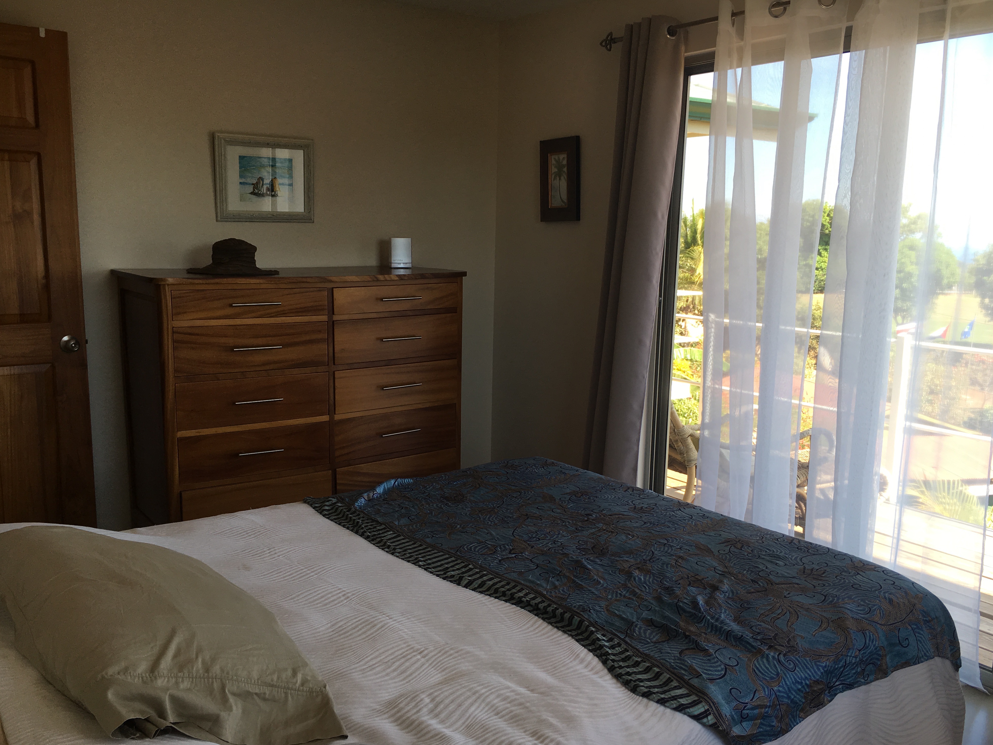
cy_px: 384
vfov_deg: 46.8
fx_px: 861
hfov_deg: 60.0
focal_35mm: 30
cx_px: 500
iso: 25
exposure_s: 1/159
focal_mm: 4.15
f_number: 2.2
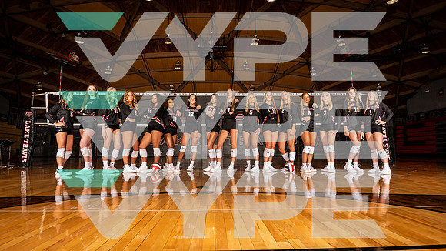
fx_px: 297
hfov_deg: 73.8
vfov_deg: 45.7
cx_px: 223
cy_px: 126
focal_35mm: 25
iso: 250
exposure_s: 1/250
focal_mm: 24
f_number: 11
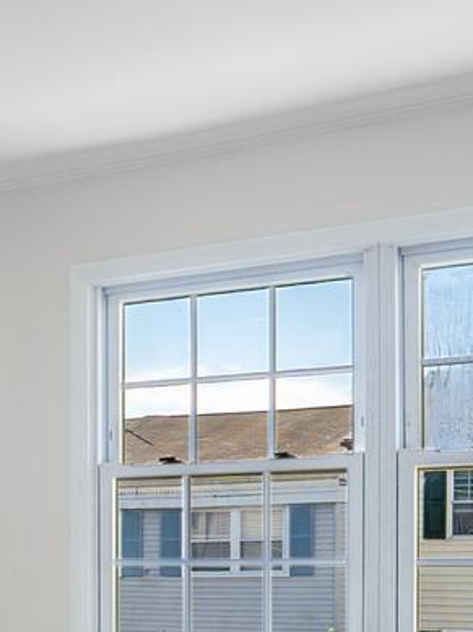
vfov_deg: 24.8
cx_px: -236
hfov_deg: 17.4
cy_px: 581
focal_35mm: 76
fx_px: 1387
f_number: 8
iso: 640
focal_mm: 10
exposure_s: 1/30
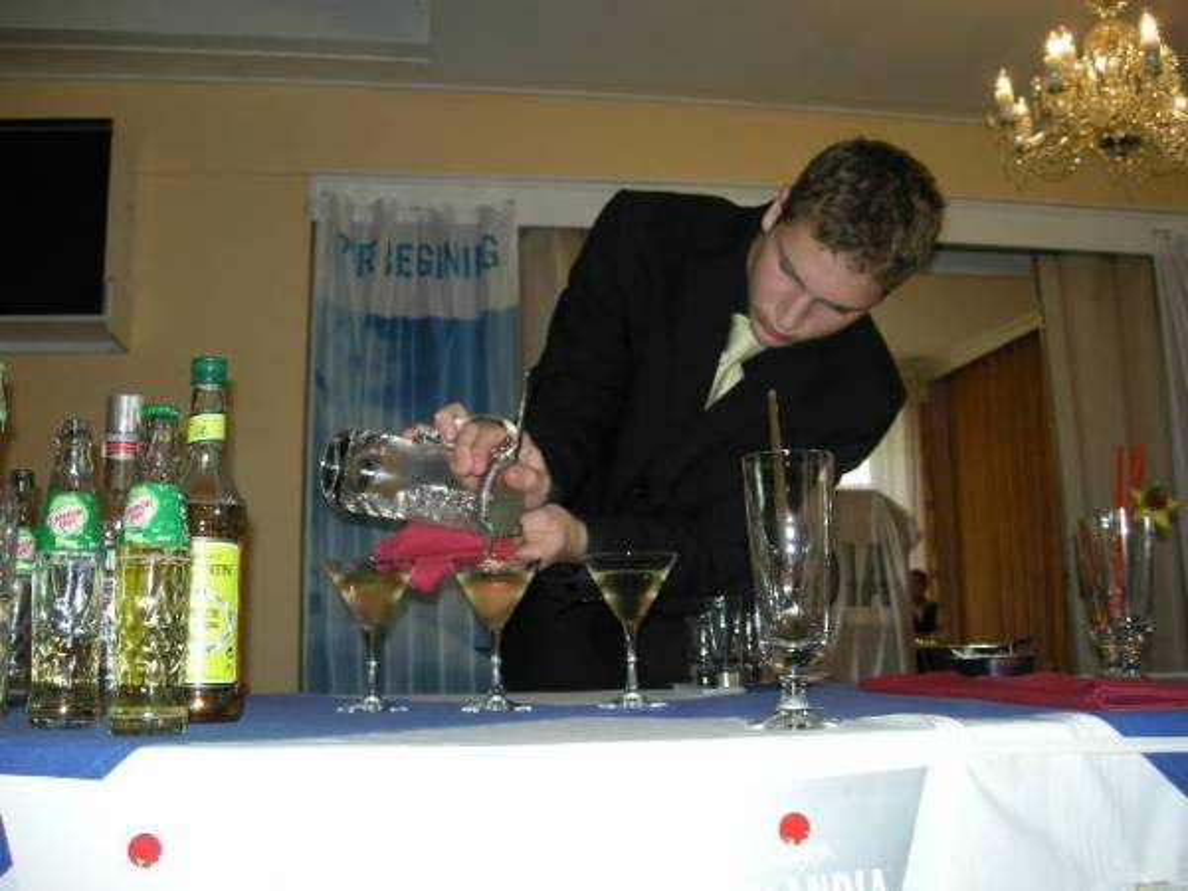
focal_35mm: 35
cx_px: 594
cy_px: 446
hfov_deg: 52.6
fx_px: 1201
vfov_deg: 40.7
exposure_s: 1/50.7
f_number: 2.8
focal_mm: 5.7
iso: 56
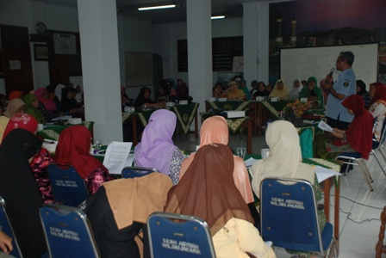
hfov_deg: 46.3
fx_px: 451
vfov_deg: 32.0
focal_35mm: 42
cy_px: 129
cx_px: 193
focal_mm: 28
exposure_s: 1/60
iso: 200
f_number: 4
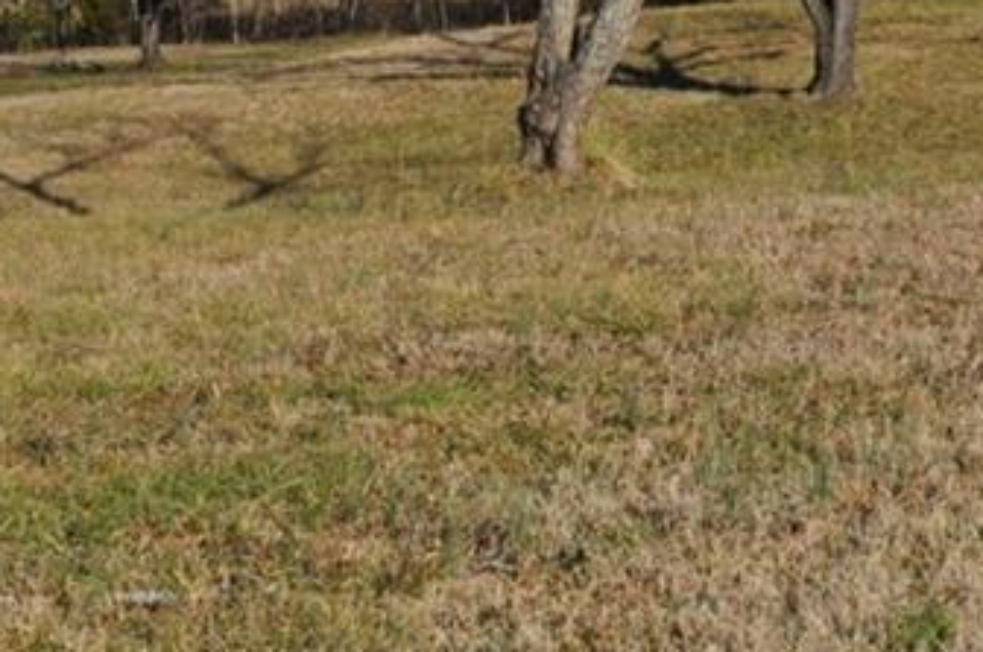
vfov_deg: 10.6
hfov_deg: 15.8
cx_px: 82
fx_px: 3490
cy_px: 77
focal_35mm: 128
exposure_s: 1/640
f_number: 13
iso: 1250
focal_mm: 28
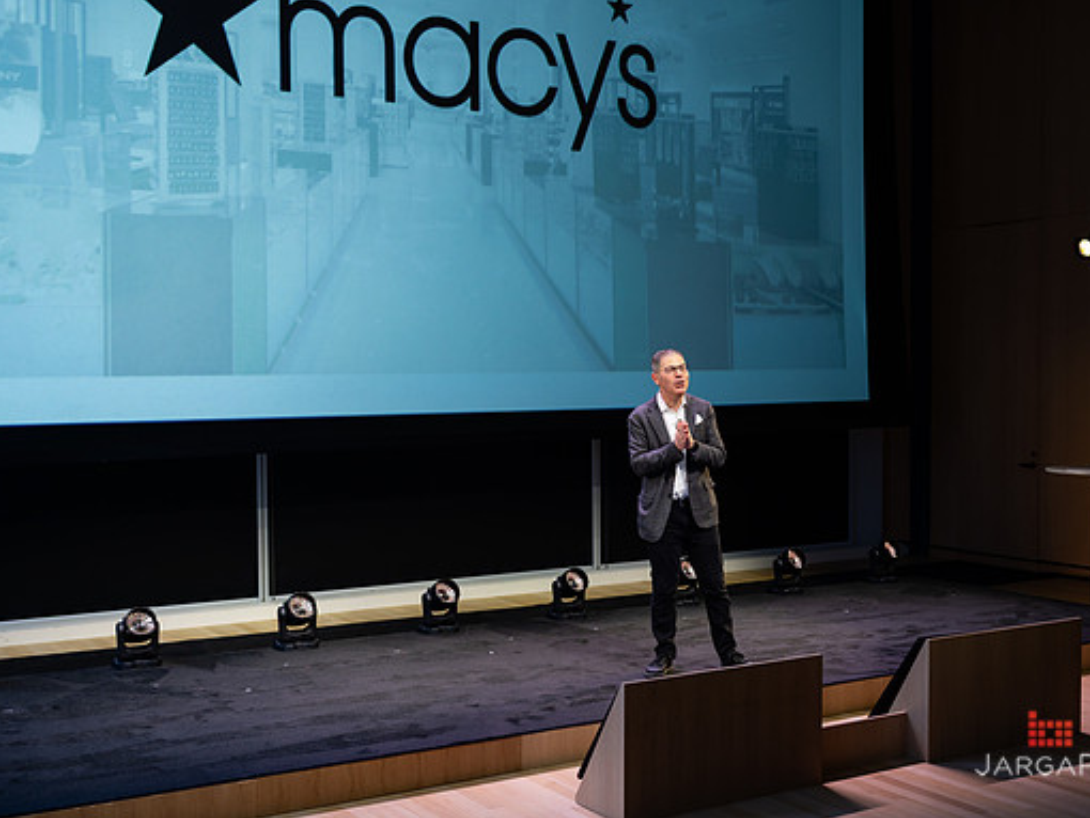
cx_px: 560
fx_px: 1355
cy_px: 429
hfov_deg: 43.8
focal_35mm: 43
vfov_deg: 33.6
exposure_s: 1/125
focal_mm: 37
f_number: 3.2
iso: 200
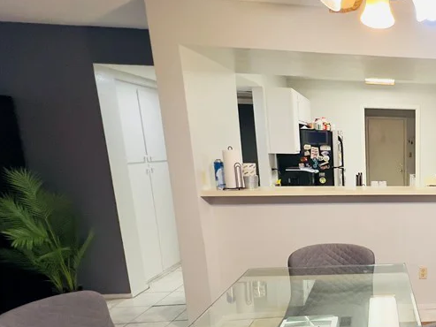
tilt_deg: -12.5
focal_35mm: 27
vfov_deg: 50.3
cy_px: 223
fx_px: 340
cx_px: 438
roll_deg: -1.1
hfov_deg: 51.9
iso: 160
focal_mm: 1.57
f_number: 1.8
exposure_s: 1/60
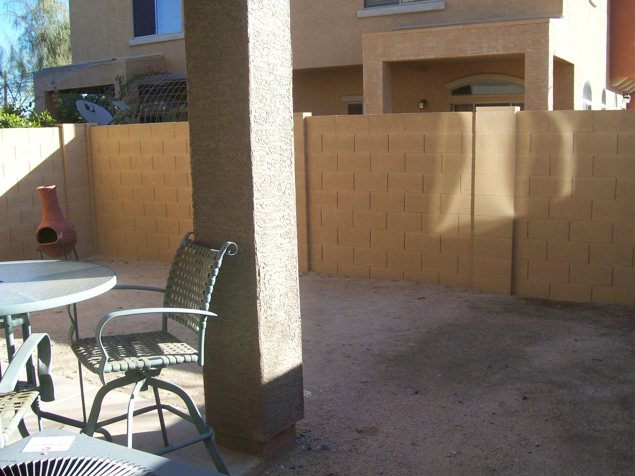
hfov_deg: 51.4
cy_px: 238
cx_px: 318
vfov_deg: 39.7
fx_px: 660
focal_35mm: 36
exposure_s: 1/424
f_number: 2.7
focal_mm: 6
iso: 80
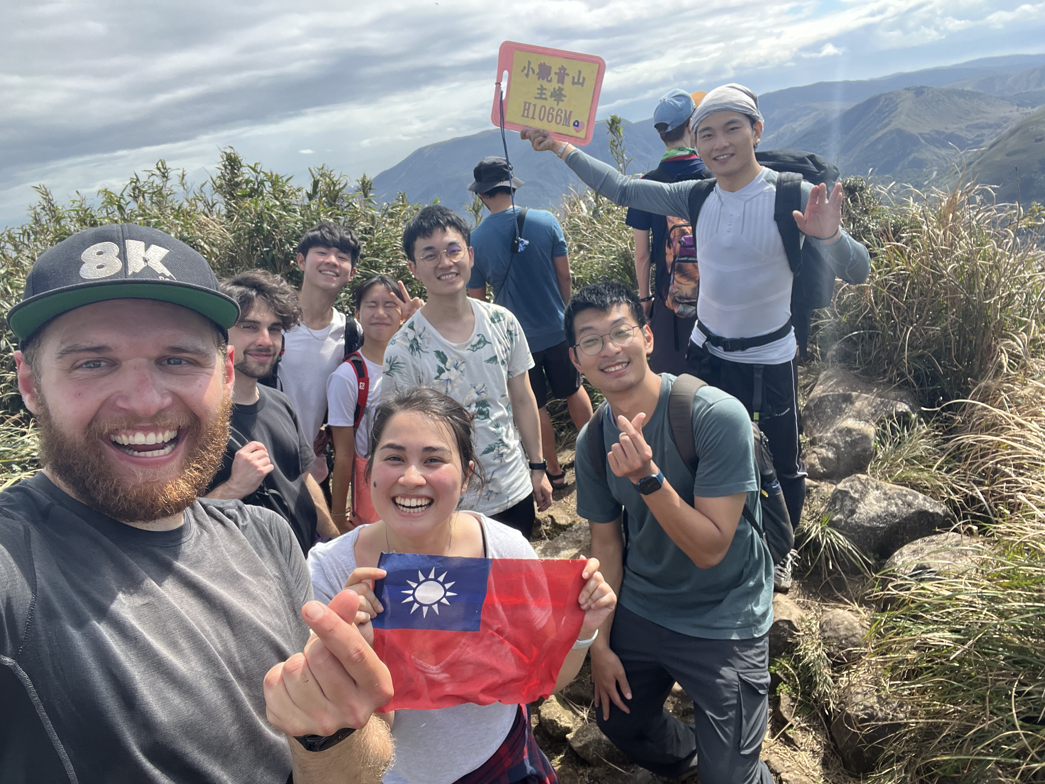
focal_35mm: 23
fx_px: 694
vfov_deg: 58.9
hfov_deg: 73.9
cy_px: 392
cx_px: 522
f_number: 2.2
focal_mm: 2.71
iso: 32
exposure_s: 1/535
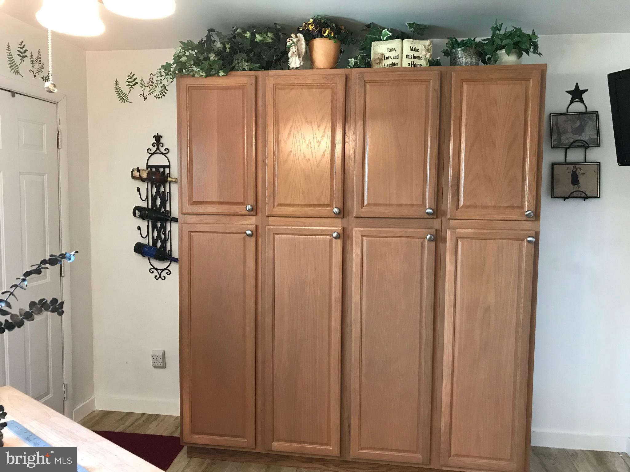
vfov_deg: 49.7
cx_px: 315
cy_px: 236
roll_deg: -0.9
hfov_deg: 63.4
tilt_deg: -3.6
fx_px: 510
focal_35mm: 28
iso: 80
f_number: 1.8
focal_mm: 3.99
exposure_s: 1/15
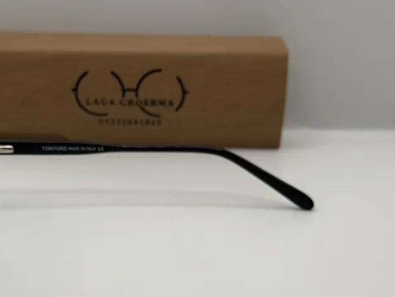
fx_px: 890
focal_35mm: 78
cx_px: 154
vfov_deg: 18.7
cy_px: 240
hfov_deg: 25.0
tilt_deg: -25.2
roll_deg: -0.4
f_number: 1.78
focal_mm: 6.76
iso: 64
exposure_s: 1/636
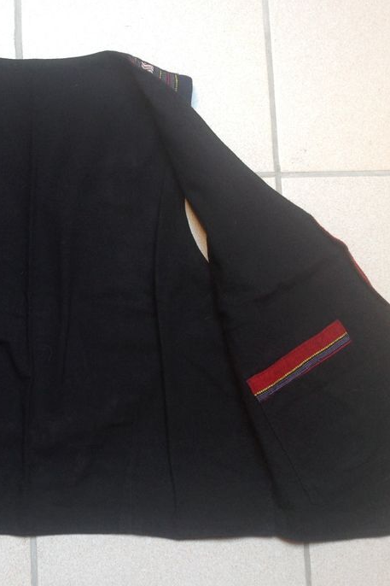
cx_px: 26
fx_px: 862
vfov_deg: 37.5
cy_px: 290
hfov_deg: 24.6
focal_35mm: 53
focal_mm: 4.28
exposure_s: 1/15
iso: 80
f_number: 2.4
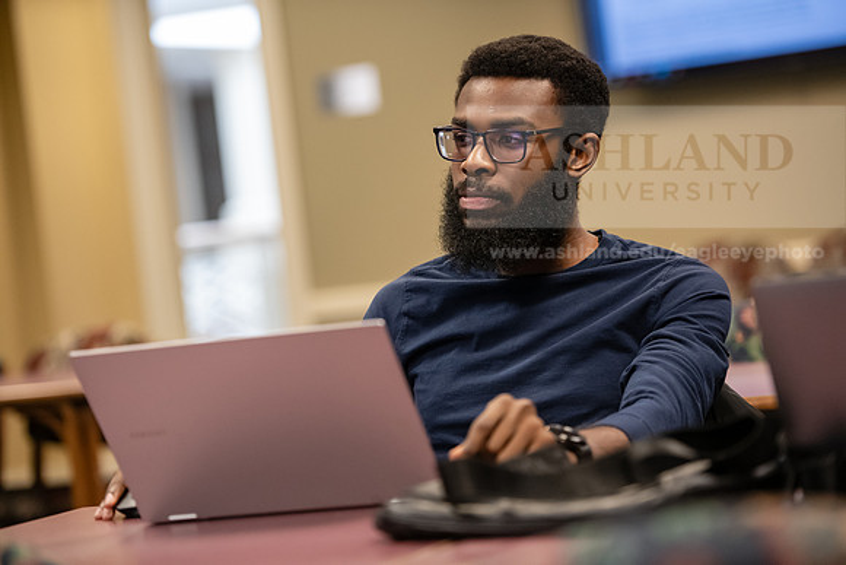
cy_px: 282
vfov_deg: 11.0
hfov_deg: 16.4
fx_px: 2938
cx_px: 423
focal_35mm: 125
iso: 3200
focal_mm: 125
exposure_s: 1/250
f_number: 2.8
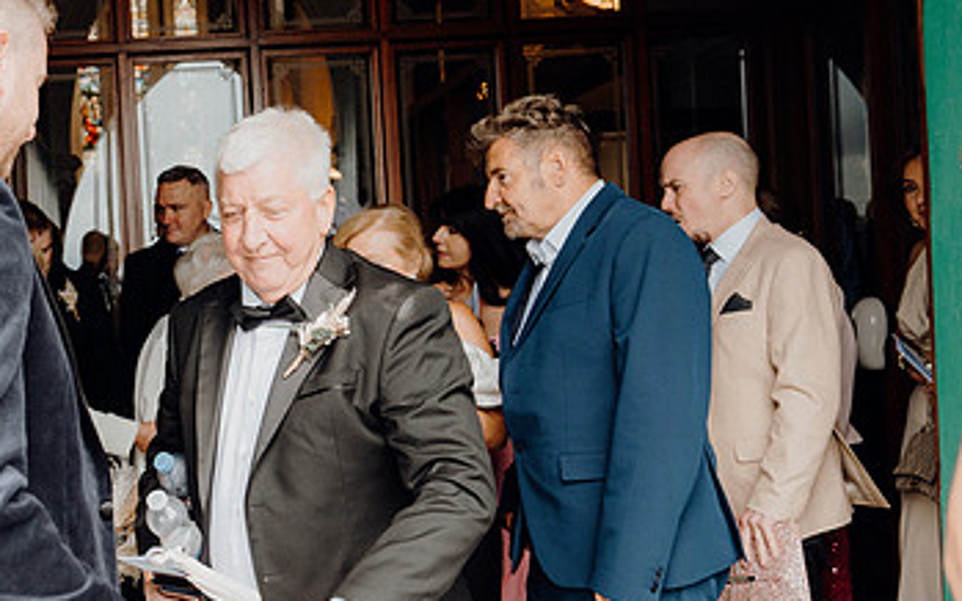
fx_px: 1153
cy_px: 310
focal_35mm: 44
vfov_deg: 29.2
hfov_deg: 43.2
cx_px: 190
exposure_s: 1/200
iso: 320
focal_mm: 26
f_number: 3.5
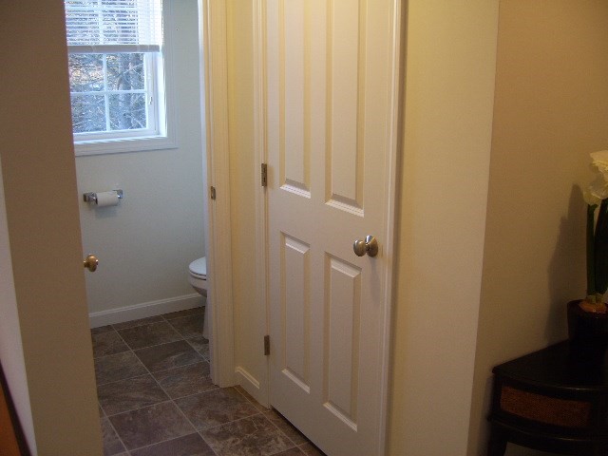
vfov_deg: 37.7
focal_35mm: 38
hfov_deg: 49.0
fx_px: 667
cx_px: 304
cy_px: 228
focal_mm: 7.8
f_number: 2.8
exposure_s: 1/30
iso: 92
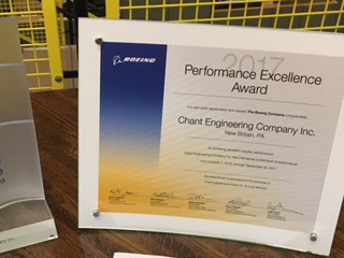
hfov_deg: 33.0
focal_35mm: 58
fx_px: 576
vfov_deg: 24.4
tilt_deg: -46.0
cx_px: 125
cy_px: 236
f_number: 2.2
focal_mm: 4.15
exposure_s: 1/30
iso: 160
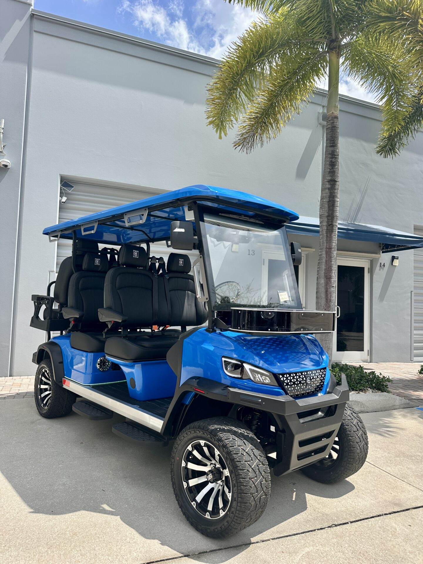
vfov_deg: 71.6
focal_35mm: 24
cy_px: 282
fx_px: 391
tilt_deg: +4.8
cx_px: 212
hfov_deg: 56.8
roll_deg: -3.2
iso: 80
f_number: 1.78
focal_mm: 6.86
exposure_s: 1/3356
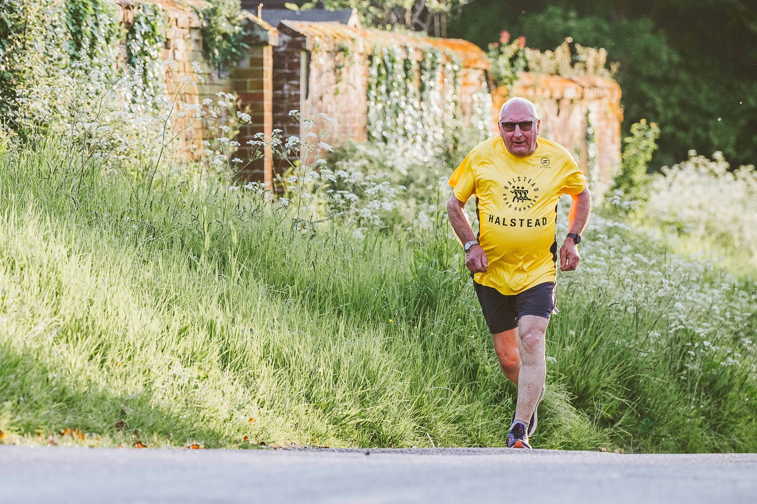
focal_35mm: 270
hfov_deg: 7.6
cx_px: 378
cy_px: 252
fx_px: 5677
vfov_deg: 5.1
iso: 500
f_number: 3.5
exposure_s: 1/1250
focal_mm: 180
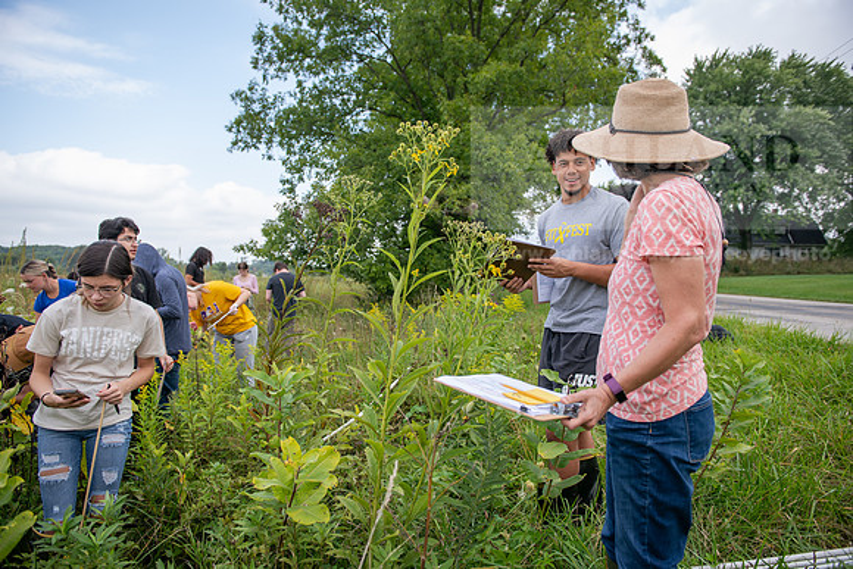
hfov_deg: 69.4
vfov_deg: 49.6
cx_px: 426
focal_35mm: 26
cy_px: 284
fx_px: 616
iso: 125
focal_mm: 26
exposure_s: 1/400
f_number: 3.5
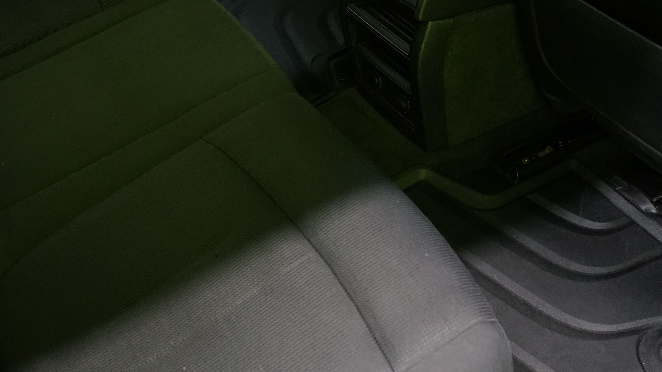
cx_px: 273
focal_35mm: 49
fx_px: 860
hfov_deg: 41.9
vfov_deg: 24.3
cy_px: 112
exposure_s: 1/15
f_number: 5
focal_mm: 30
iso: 3200
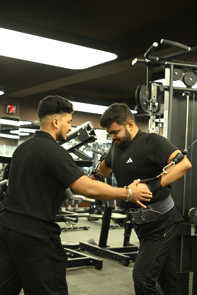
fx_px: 410
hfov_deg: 27.0
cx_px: 98
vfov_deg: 39.6
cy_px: 148
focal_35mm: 50
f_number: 2.8
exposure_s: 1/125
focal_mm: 50
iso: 1600
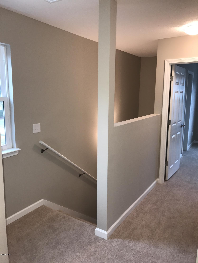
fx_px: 214
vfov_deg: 63.4
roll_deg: -0.8
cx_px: 99
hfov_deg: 49.7
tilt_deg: -8.3
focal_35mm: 28
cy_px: 132
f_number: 1.8
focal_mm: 3.99
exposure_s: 1/30
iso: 50
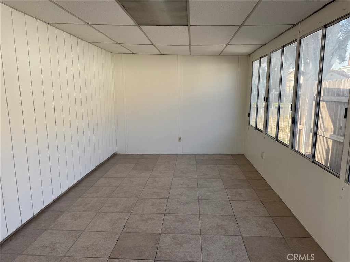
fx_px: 243
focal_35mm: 24
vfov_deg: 56.8
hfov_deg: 71.6
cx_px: 175
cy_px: 131
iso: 80
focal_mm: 6.76
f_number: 1.78
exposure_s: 1/331
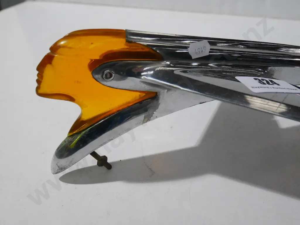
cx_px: 150
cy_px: 112
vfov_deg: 46.8
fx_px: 260
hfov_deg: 59.9
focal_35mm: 30
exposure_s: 1/250
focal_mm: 15
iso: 3200
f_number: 4
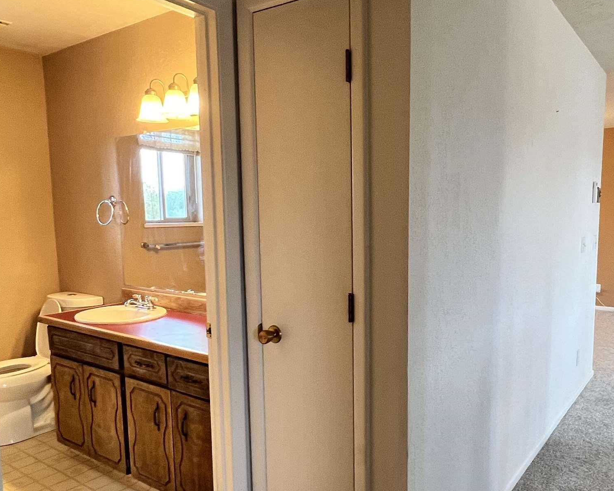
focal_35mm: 26
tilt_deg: -6.7
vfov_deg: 54.8
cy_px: 269
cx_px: 388
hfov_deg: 65.0
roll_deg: +0.4
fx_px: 472
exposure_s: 1/120
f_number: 1.8
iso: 250
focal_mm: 1.57
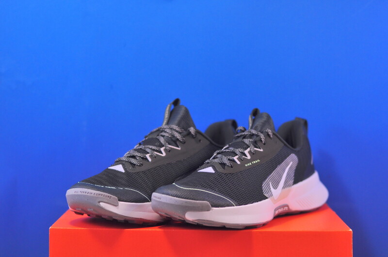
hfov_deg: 27.0
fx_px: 807
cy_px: 128
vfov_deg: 18.1
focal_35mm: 75
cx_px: 194
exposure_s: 1/320
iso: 250
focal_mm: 50
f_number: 2.5
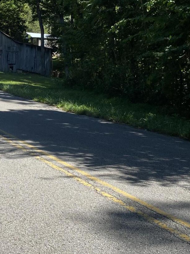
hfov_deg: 21.9
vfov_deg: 30.3
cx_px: -7
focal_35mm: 64
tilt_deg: -5.8
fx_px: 469
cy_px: 126
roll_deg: +0.0
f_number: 1.8
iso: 32
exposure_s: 1/1504
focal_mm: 4.25
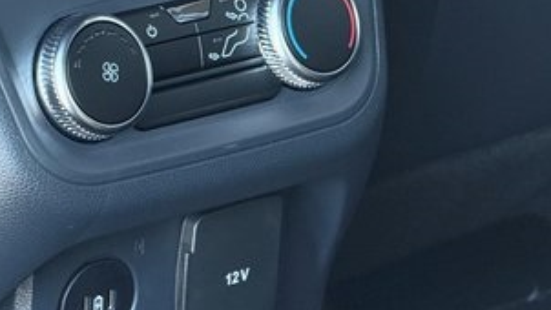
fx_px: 4048
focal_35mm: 277
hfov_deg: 7.8
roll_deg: -1.8
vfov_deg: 4.4
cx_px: 58
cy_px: 140
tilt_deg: -21.7
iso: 500
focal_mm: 15.66
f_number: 2.8
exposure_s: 1/99
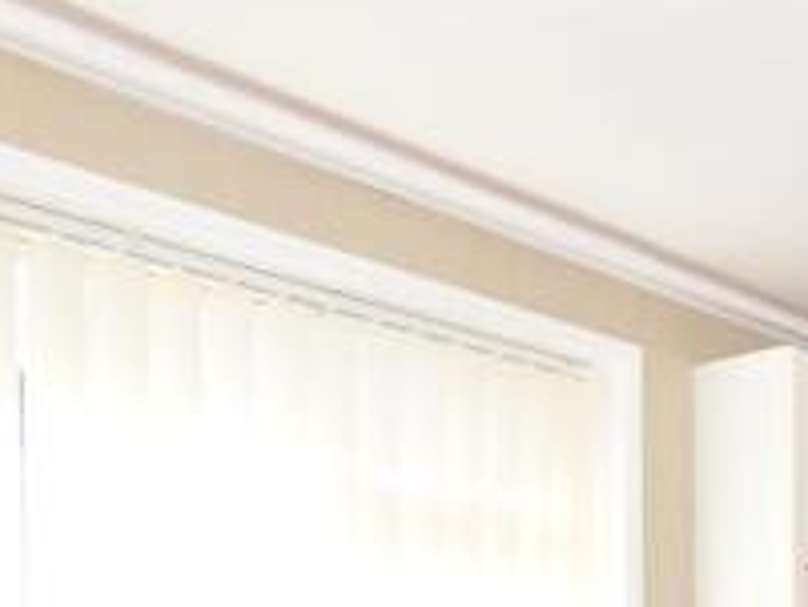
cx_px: 1178
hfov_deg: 28.4
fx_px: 1098
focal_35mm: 47
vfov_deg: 27.0
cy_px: 746
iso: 400
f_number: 7.1
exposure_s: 1/200
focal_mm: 10
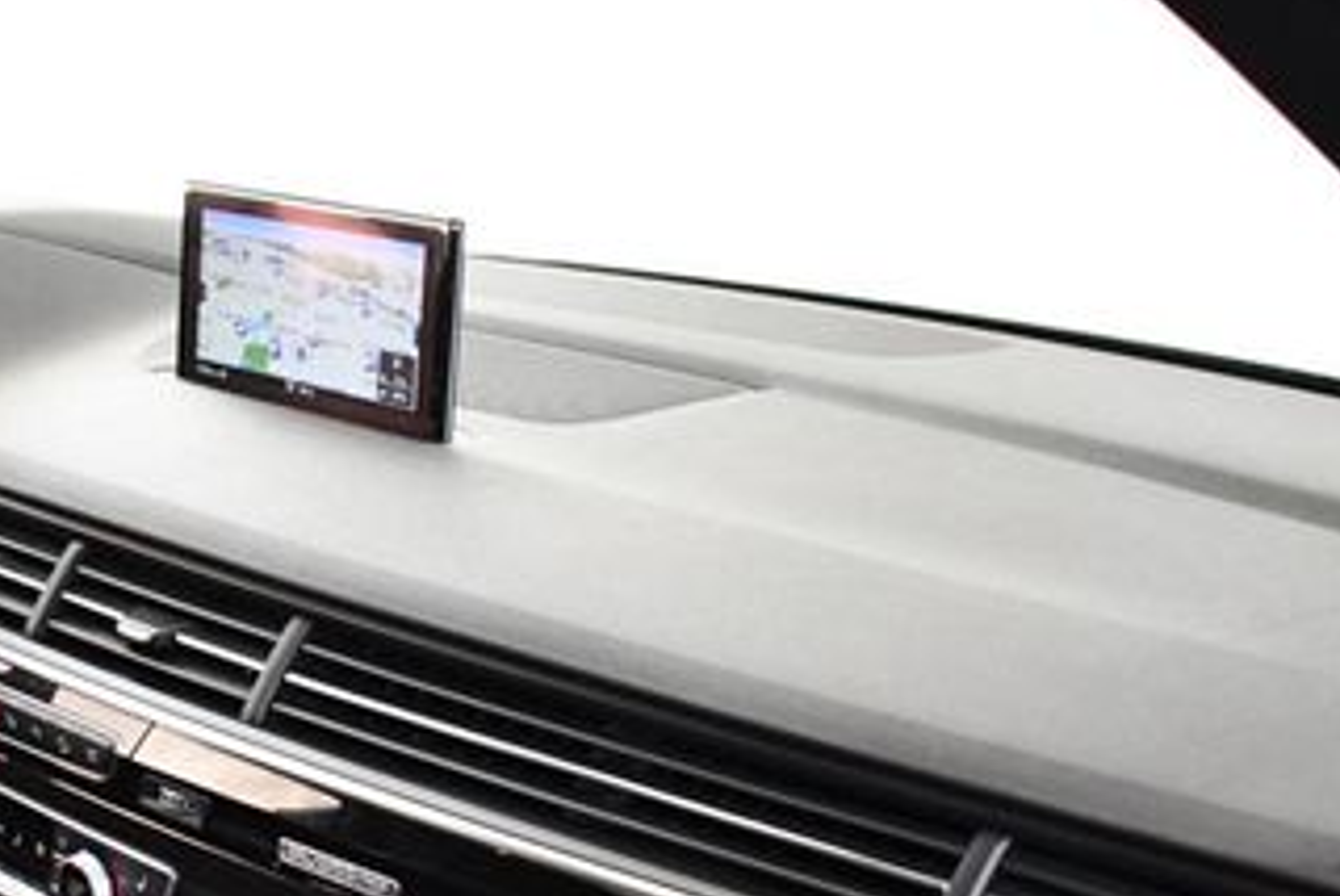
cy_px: 800
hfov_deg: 27.3
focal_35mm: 72
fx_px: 2682
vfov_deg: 18.7
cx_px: 218
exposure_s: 1/125
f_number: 3.5
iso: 3200
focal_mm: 18
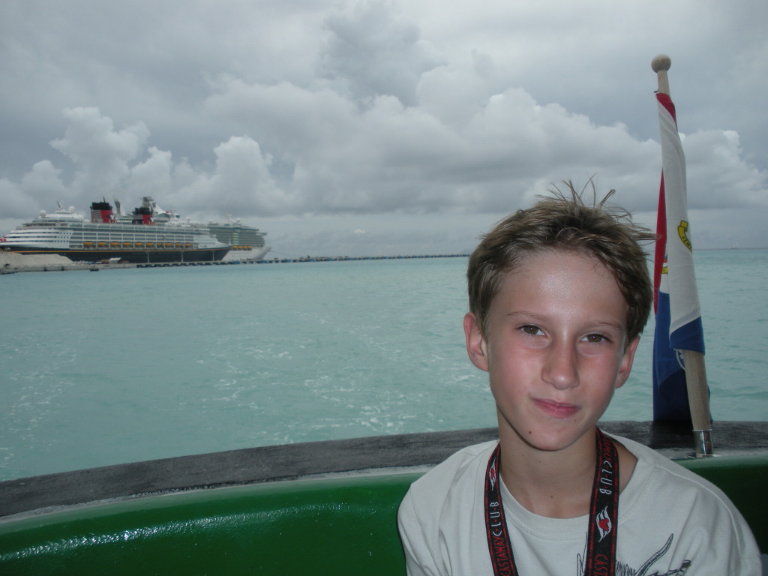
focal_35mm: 36
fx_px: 799
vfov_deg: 39.7
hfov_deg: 51.4
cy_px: 288
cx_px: 384
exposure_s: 1/1272
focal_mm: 6.3
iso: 64
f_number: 3.5
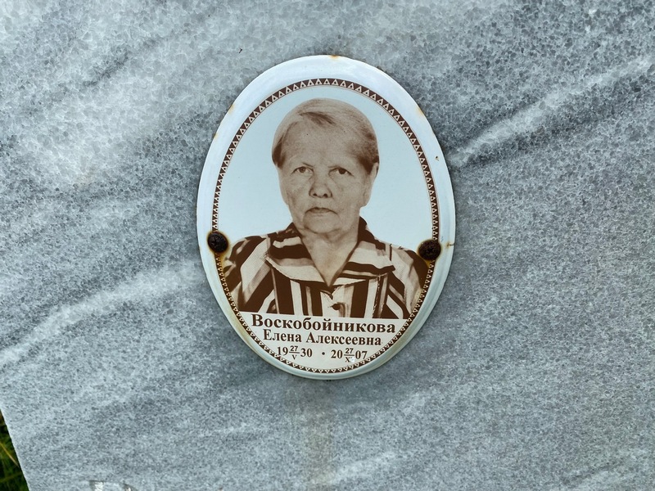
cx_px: 328
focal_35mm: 26
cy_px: 246
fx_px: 492
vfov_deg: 53.1
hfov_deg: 67.3
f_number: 1.8
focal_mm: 4.25
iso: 32
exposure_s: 1/1043
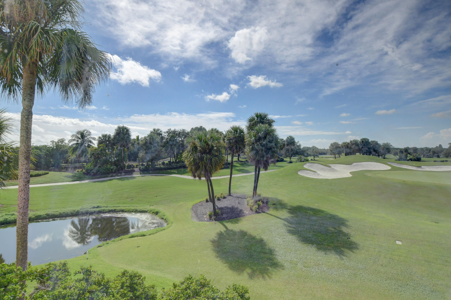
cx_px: 226
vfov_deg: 63.2
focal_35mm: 20
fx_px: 244
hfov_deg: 85.4
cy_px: 150
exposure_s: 1/2500
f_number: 8
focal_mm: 13
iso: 1000
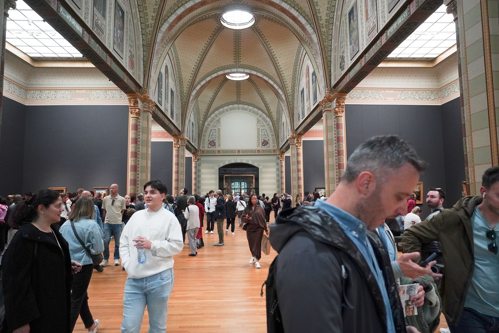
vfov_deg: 53.1
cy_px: 166
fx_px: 333
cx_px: 250
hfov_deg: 73.7
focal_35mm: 24
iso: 3200
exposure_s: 1/80
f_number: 4.5
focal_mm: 24
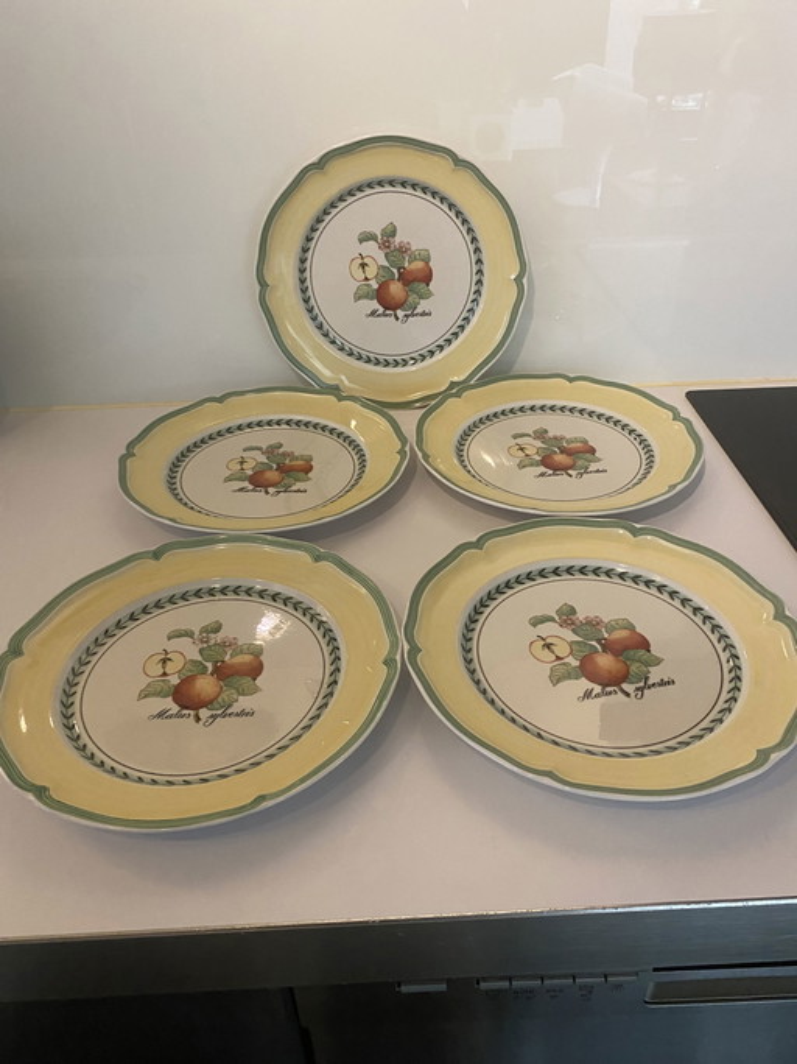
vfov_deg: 67.3
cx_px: 398
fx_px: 798
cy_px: 532
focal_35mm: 26
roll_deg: +1.5
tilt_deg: -34.9
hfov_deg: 53.0
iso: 400
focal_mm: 4.25
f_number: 1.8
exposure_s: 1/60
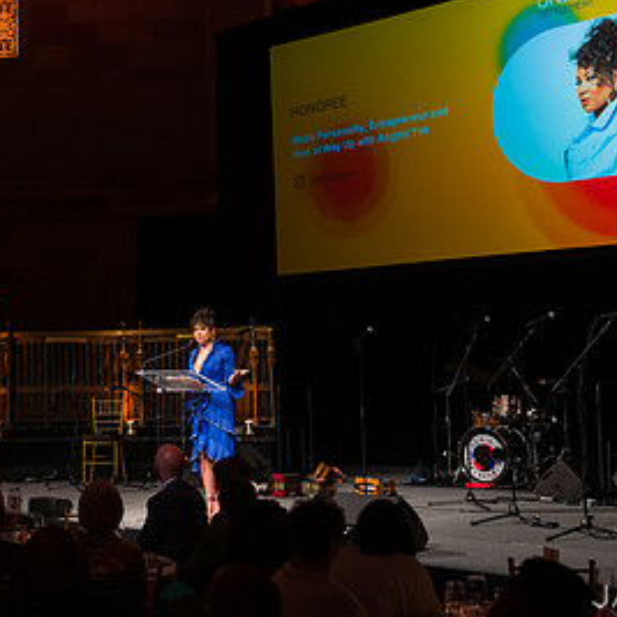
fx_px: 1190
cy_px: 213
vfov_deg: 28.9
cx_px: 143
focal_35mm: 59
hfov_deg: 28.6
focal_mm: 32
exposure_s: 1/250
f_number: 4
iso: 3200
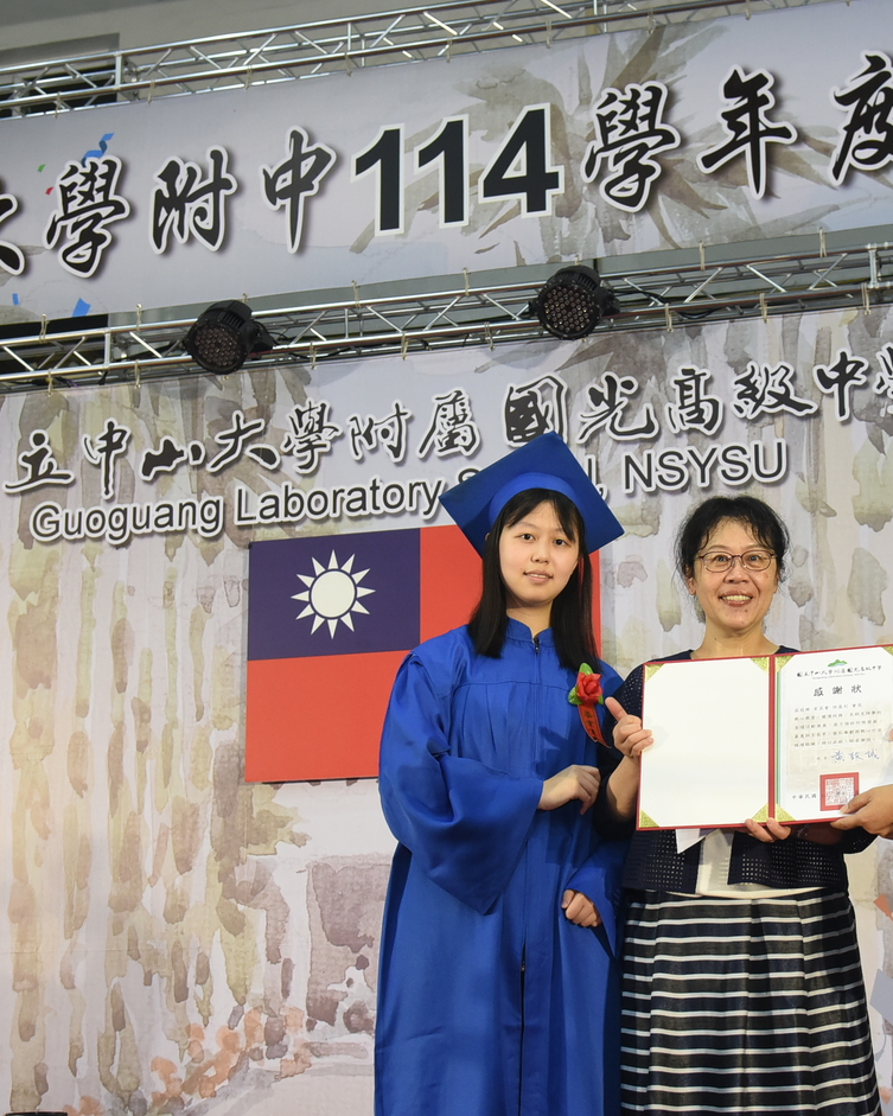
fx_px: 1883
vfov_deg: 33.0
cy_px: 540
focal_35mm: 57
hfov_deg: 26.5
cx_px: 616
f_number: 5.6
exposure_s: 1/100
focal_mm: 35
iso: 1600
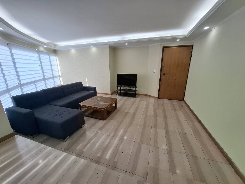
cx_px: 122
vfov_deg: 89.9
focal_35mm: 13
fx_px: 92
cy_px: 92
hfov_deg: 106.2
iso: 50
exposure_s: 1/120
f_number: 2.2
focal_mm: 1.74
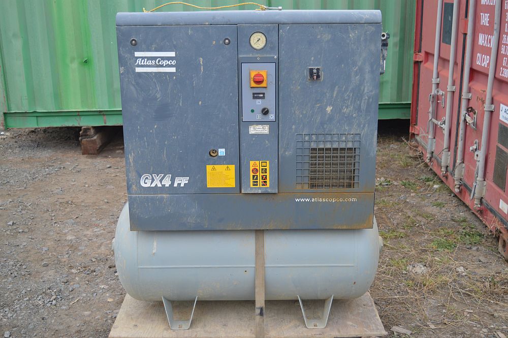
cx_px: 254
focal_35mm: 40
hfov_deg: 48.0
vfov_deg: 33.0
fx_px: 571
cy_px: 169
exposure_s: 1/80
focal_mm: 27
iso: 400
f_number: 4.2
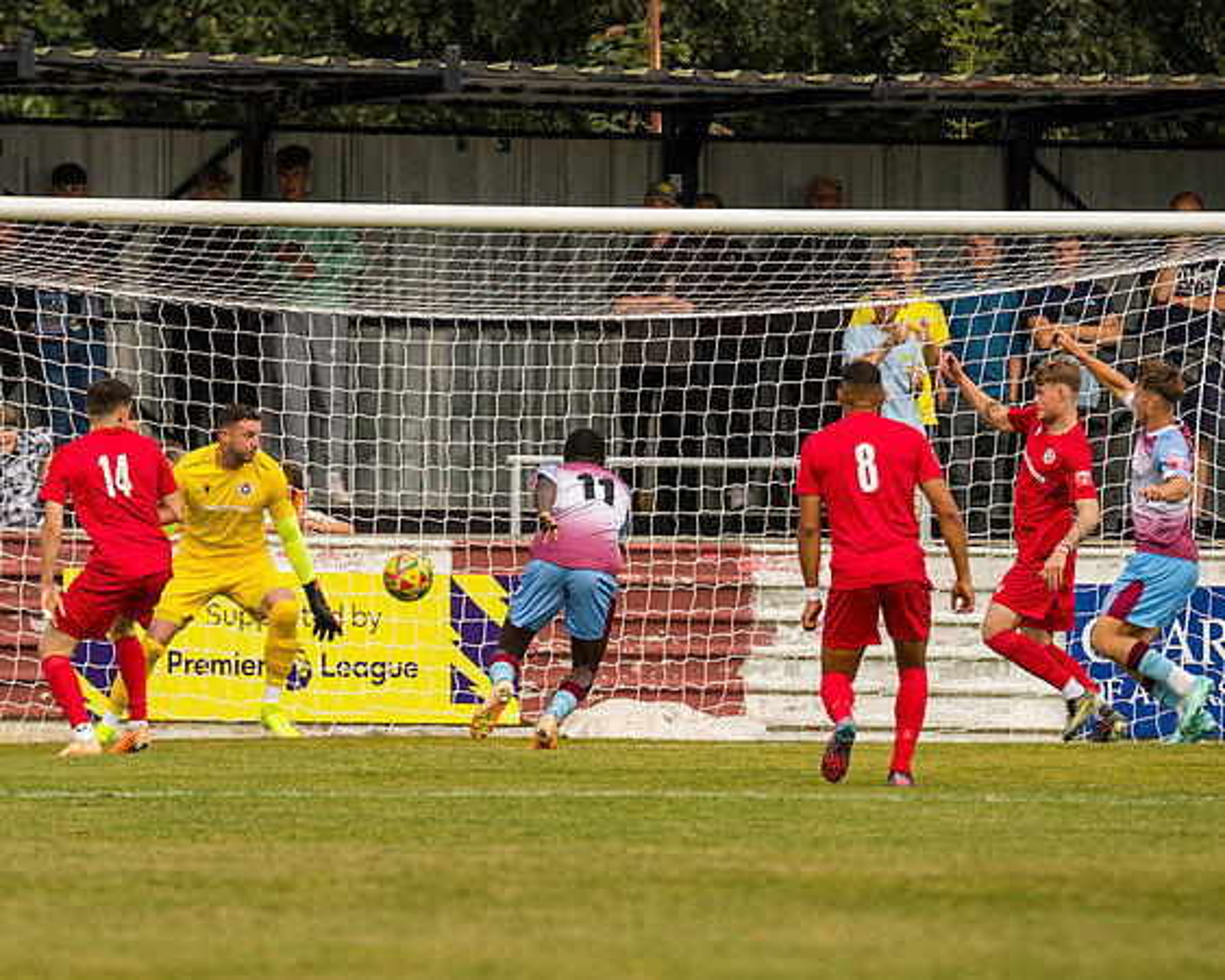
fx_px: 20826
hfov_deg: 3.4
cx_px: 397
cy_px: 471
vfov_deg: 2.7
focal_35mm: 575
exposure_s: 1/2500
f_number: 4
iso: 400
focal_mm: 300
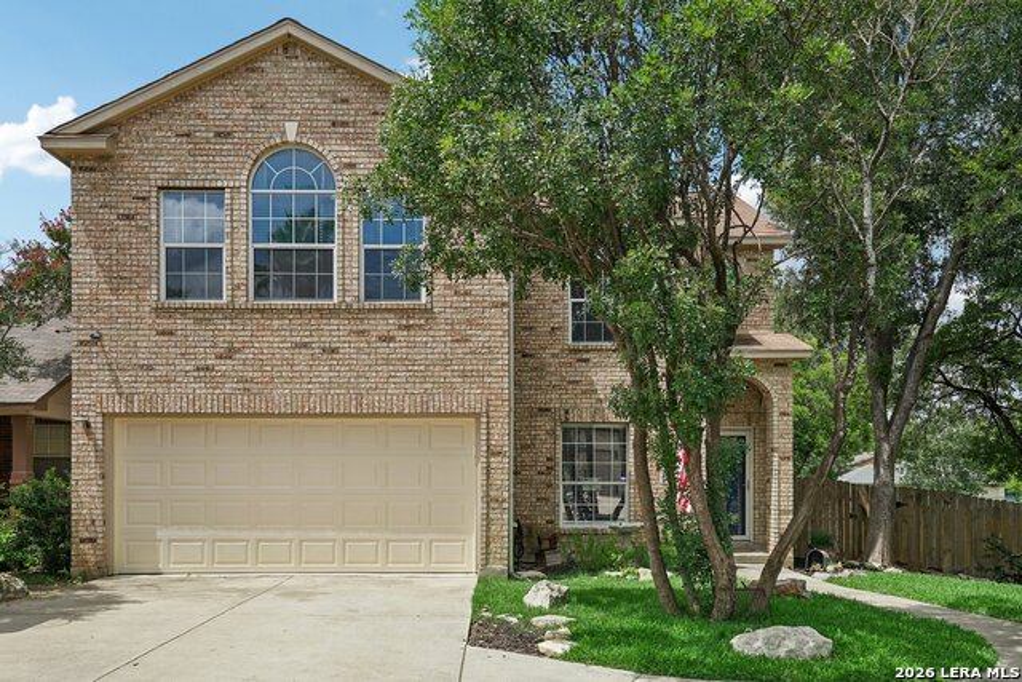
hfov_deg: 61.9
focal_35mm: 30
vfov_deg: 43.6
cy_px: 341
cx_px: 511
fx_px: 852
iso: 200
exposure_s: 1/320
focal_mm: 30
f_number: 8
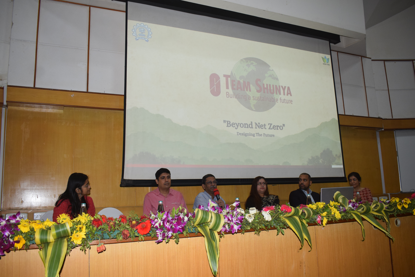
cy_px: 138
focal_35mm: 32
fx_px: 363
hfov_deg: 59.5
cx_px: 208
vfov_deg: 41.7
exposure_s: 1/100
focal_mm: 21
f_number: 5
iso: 800
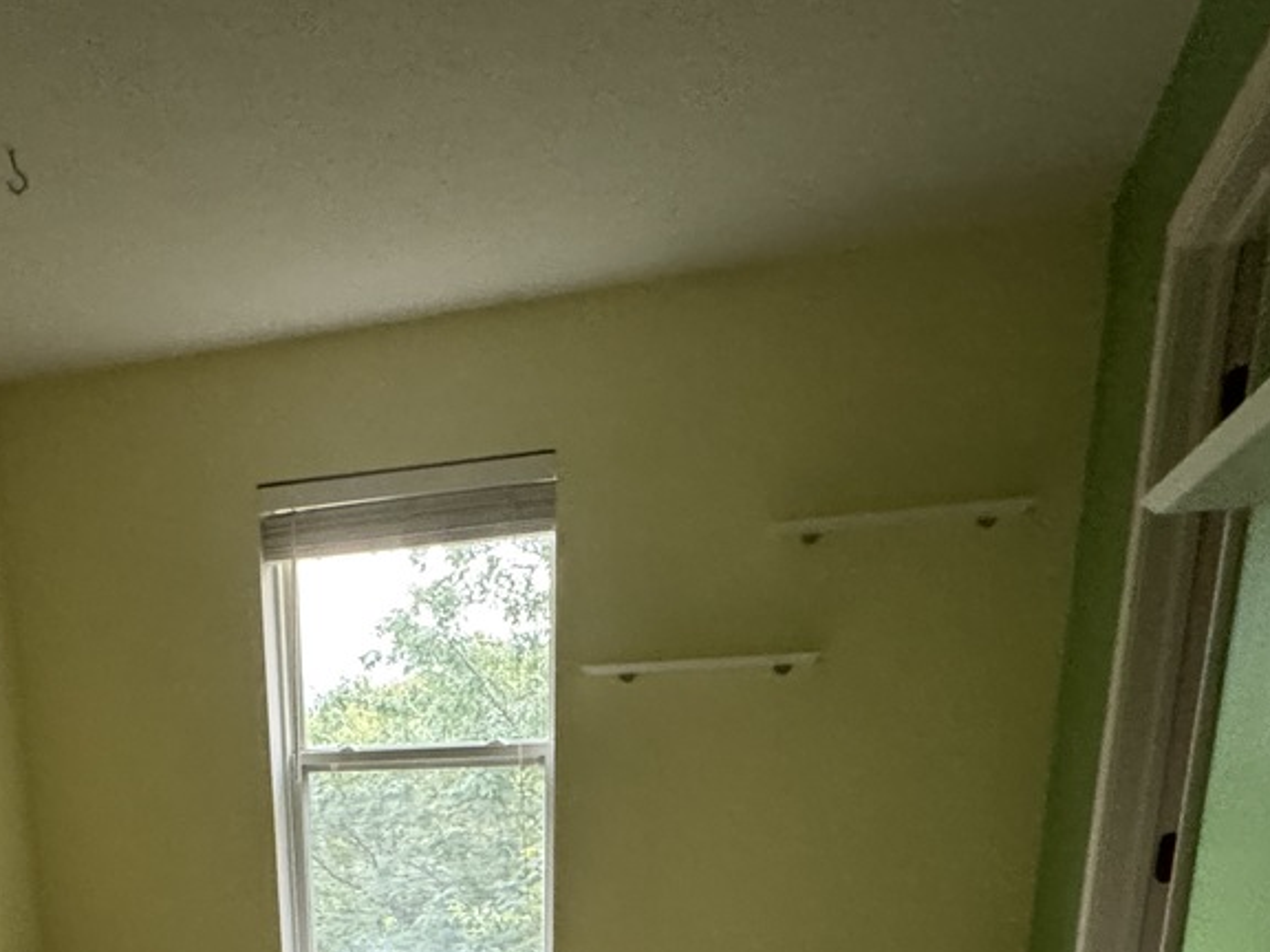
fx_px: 1284
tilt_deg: -13.4
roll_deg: +3.4
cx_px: 362
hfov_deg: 51.0
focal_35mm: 35
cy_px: 1153
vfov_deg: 33.0
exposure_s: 1/60
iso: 500
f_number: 2.2
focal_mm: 2.22
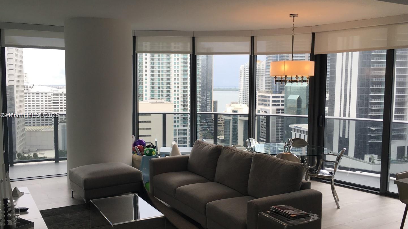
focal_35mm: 35
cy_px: 116
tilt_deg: -3.9
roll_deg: +0.7
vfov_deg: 33.7
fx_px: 379
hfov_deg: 56.6
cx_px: 195
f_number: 2.2
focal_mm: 4.15
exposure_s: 1/144
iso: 25
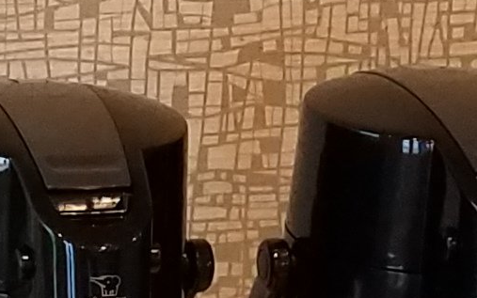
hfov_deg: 9.5
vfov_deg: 5.9
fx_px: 2847
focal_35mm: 219
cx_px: -34
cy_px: 596
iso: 160
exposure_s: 1/60
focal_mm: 4.2
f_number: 1.7
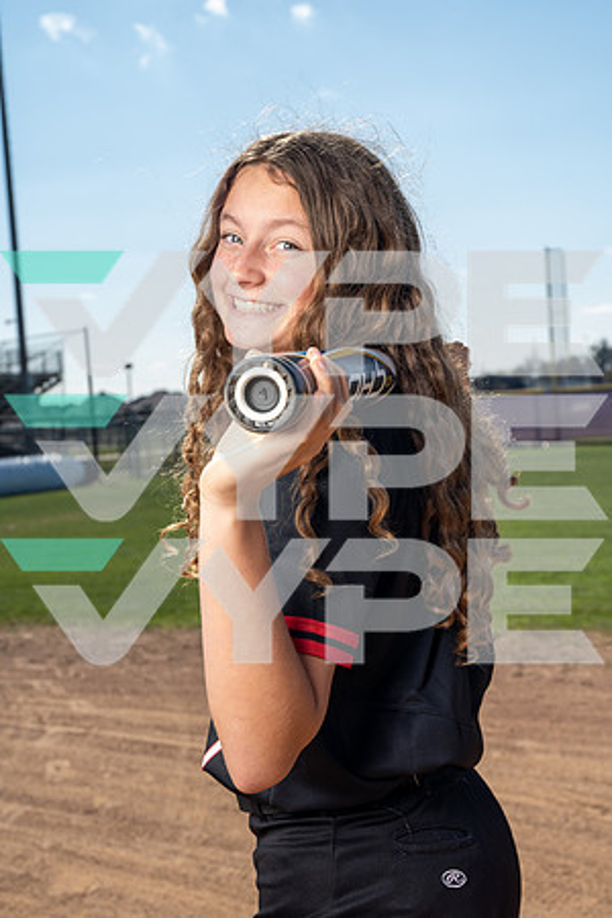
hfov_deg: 23.4
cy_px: 459
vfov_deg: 34.5
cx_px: 306
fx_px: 1479
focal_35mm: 58
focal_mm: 58
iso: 64
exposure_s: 1/250
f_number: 8
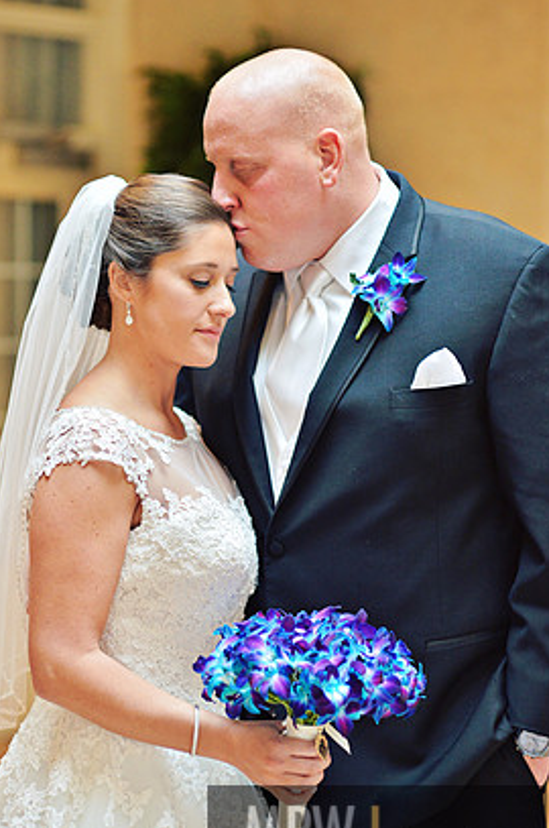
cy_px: 454
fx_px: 2157
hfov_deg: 14.5
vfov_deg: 21.7
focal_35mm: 94
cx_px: 263
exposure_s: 1/500
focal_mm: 85
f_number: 2.2
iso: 2500
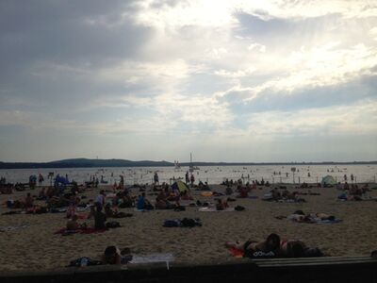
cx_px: 188
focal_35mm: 33
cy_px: 142
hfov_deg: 55.4
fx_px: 359
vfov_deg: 42.9
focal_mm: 4.13
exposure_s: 1/3623
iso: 50
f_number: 2.4
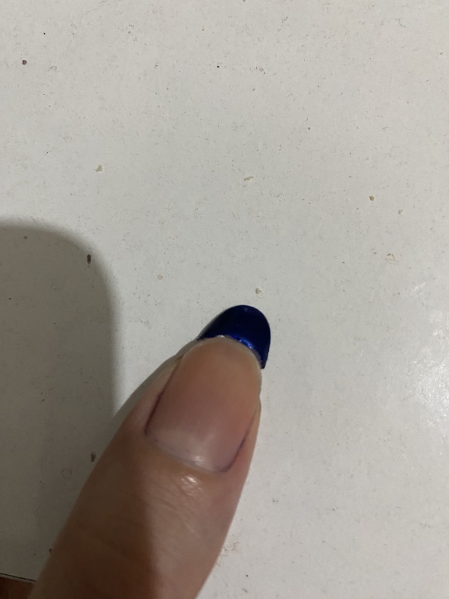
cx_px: 224
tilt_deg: -81.2
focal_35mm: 25
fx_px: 432
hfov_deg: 54.9
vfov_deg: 69.4
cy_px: 300
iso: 320
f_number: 1.8
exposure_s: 1/50
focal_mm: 4.25
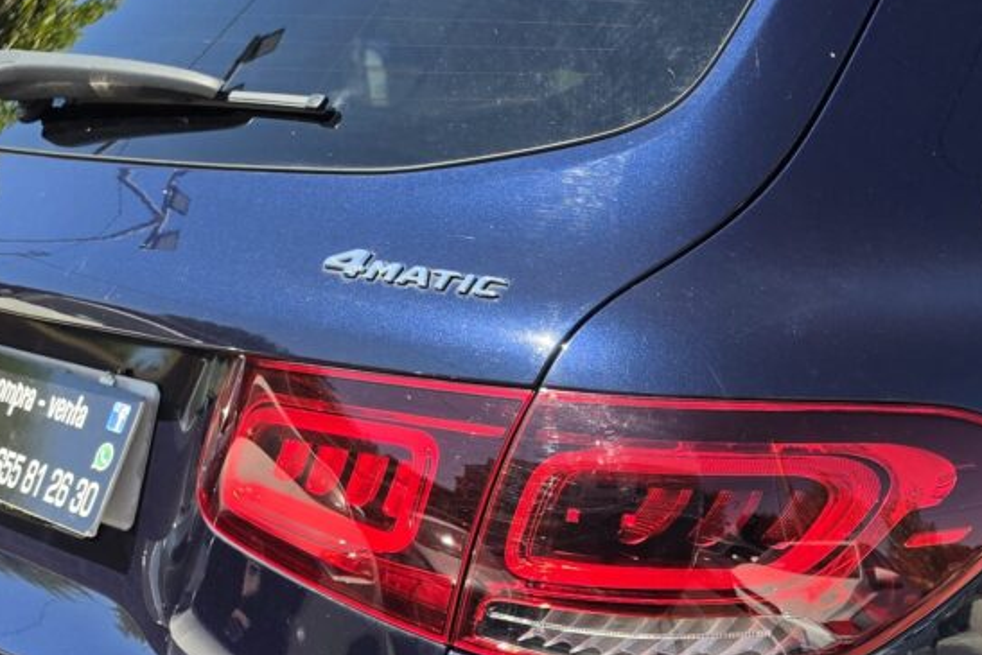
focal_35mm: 70
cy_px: 617
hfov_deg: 27.5
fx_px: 1910
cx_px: 935
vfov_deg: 19.1
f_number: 1.4
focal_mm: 6.5
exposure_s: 1/3474
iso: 64
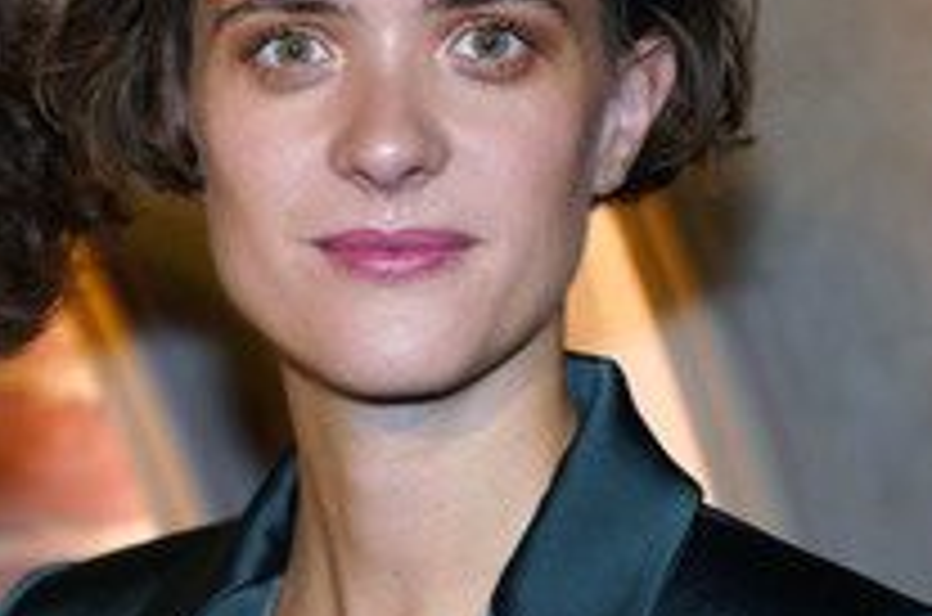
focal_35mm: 238
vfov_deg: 5.7
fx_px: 6147
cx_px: 70
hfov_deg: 8.6
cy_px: 238
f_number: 4.5
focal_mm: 109
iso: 2000
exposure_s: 1/100
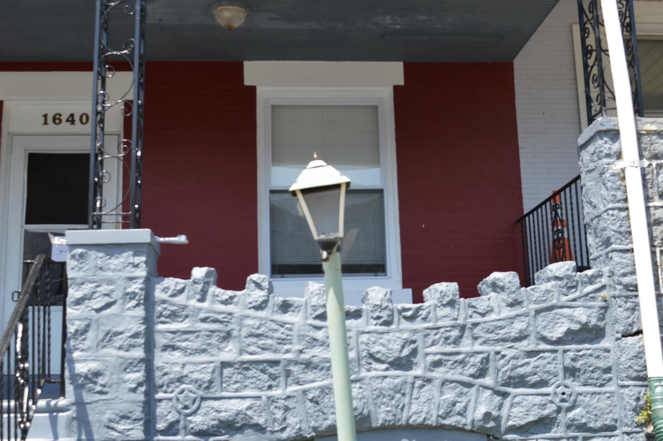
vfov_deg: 28.6
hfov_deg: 42.0
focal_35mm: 47
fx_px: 865
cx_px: 327
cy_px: 223
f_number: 6.3
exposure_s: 1/160
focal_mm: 26
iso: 100
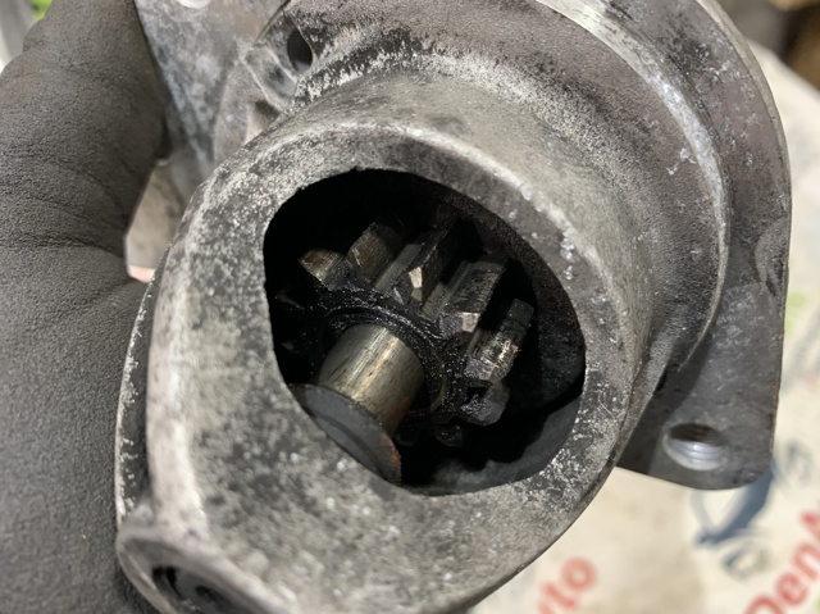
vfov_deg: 53.0
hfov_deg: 67.3
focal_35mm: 26
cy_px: 307
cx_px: 410
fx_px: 615
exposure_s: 1/50
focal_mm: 4.25
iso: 160
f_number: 1.8
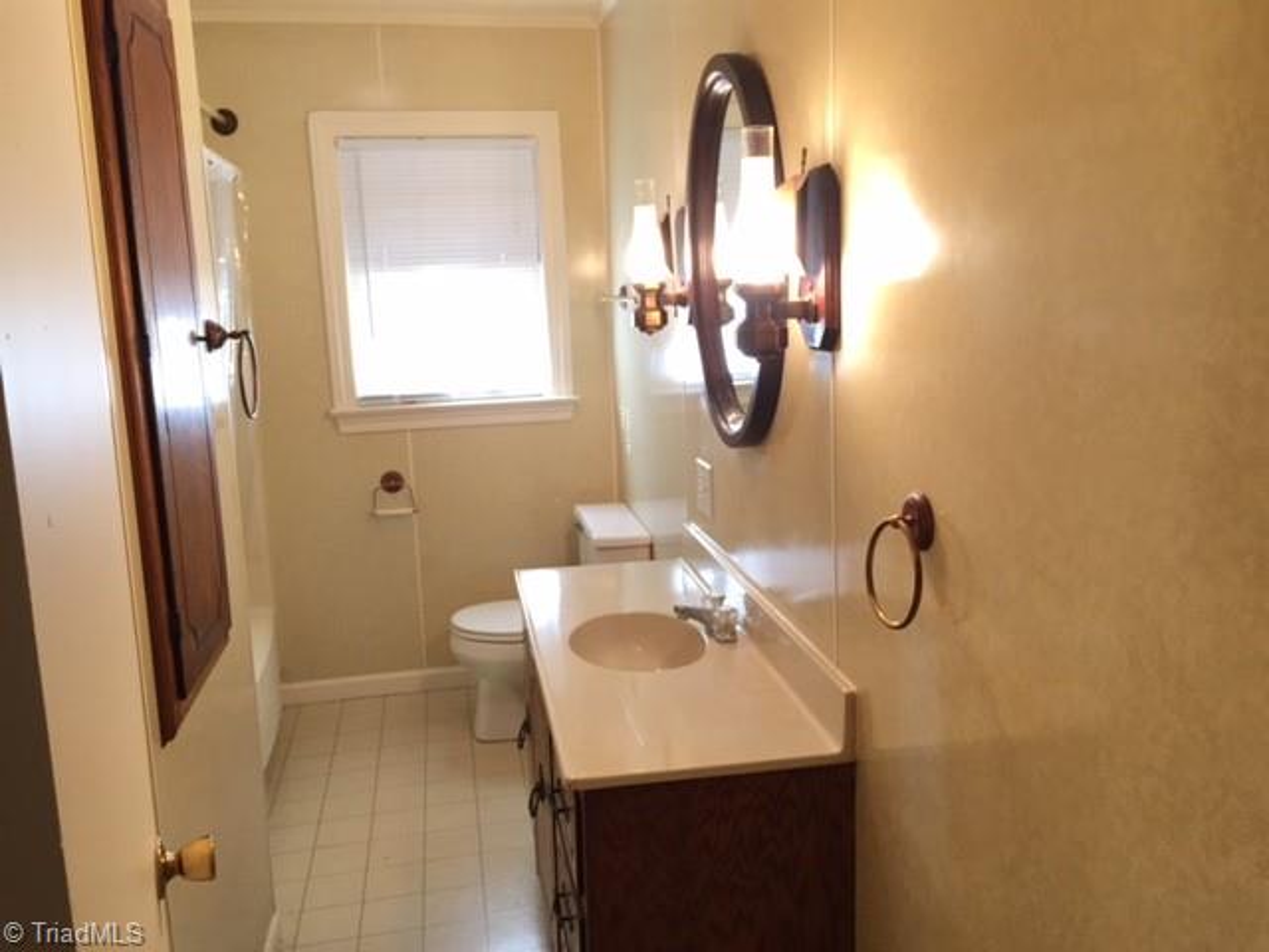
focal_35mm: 29
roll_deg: +1.4
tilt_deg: -9.2
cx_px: 634
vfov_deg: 48.2
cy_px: 476
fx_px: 1063
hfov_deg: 61.7
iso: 80
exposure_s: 1/30
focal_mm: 4.15
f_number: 2.2
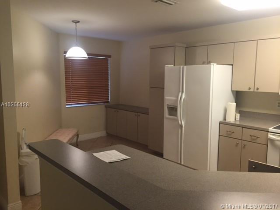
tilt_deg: -8.1
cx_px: 140
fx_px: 235
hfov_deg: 61.7
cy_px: 105
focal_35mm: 29
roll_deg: -1.1
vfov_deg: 48.2
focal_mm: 4.15
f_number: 2.2
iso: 125
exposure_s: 1/30
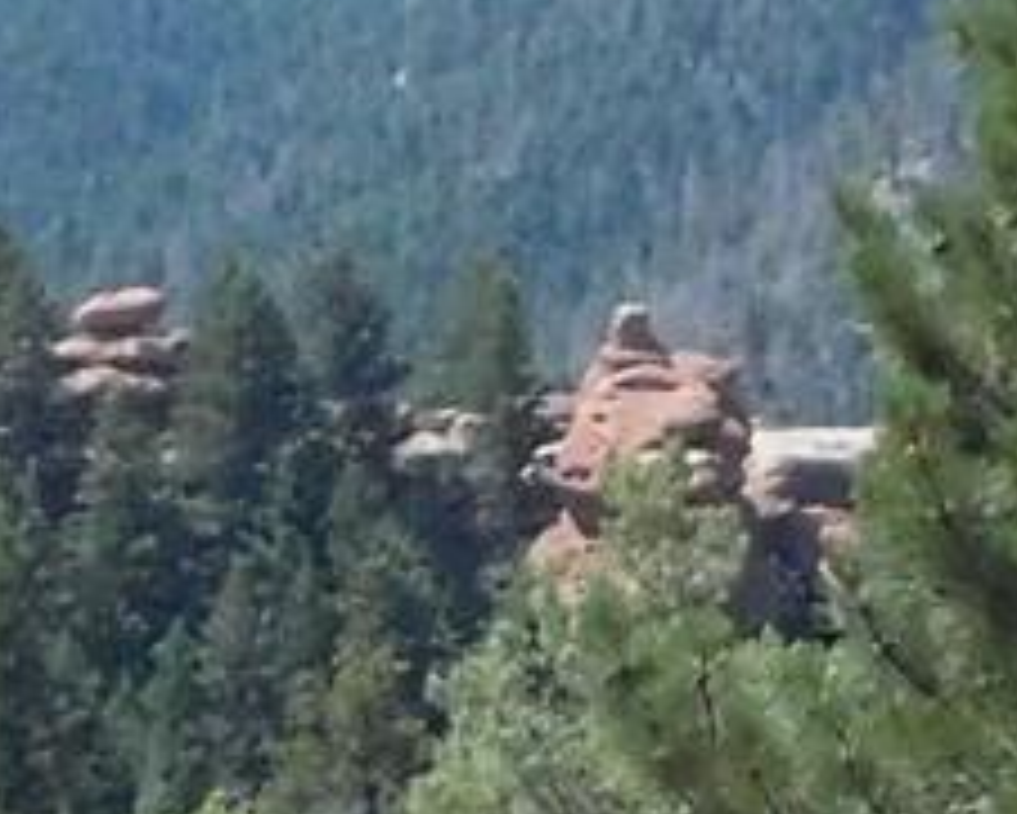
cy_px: 823
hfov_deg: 5.5
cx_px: 477
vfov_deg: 4.4
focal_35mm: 353
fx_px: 10630
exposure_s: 1/1000
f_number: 7.6
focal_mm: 9
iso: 800
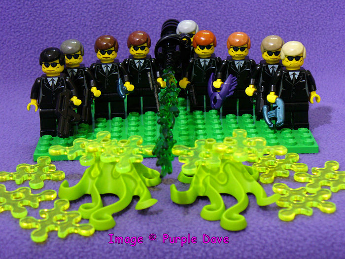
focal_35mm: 88
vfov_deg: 16.8
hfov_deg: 22.3
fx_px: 877
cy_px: 130
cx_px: 172
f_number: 3.4
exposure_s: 1/5
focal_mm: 14.5
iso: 200
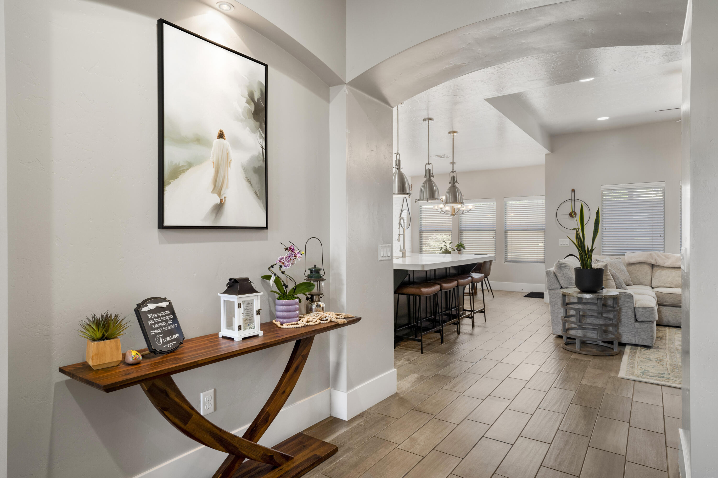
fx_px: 399
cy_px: 239
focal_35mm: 20
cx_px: 359
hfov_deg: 84.0
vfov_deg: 61.9
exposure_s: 1/5
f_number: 9
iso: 250
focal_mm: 20
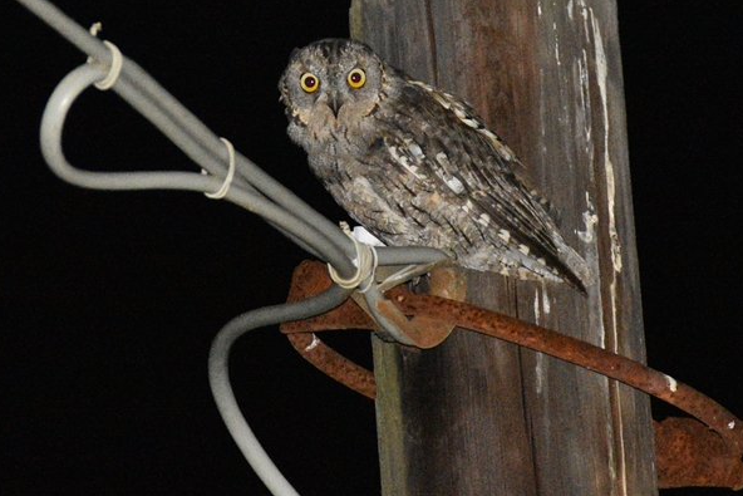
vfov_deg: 1.8
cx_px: 266
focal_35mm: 779
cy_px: 102
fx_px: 16081
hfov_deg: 2.6
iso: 10000
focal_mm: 300
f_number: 6.3
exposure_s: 1/250
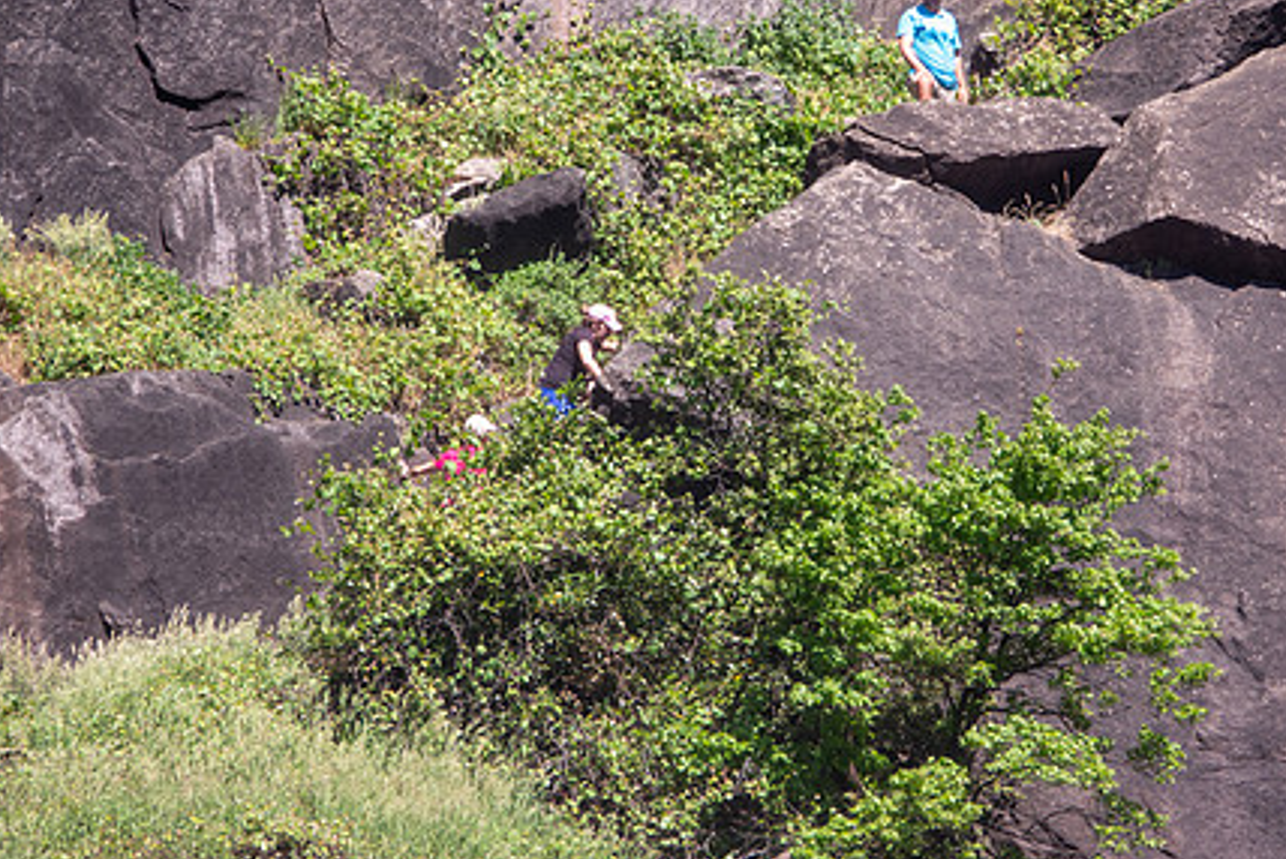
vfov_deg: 1.8
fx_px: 27738
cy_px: 305
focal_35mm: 776
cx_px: 730
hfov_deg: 2.7
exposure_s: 1/200
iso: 100
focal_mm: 210.22
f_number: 6.3
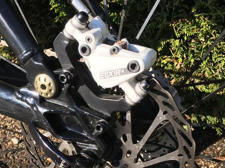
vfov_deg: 25.7
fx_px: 364
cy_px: 128
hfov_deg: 34.2
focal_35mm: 56
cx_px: 83
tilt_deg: -38.7
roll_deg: -1.0
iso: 25
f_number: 2.2
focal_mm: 4.15
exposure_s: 1/463
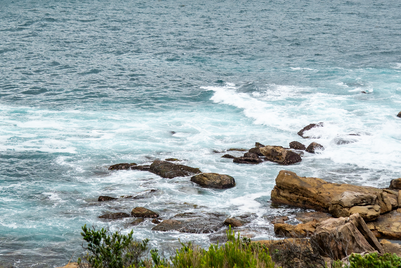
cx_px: 147
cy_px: -14
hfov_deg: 21.1
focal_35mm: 96
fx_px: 1072
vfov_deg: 14.0
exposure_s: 1/640
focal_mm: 25
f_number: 5
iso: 100
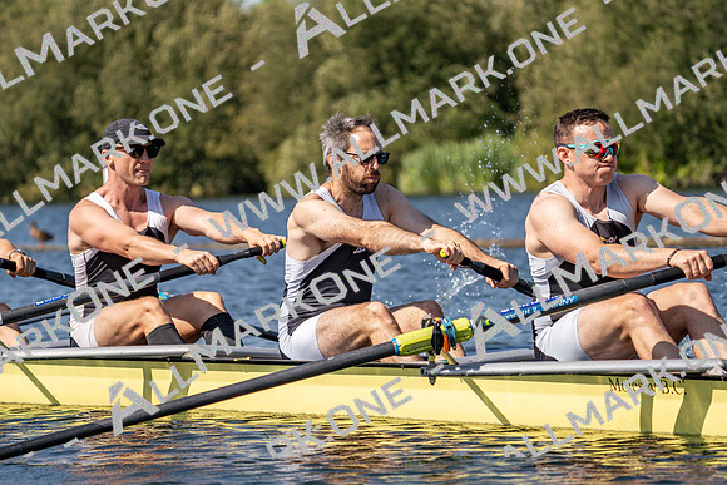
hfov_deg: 10.3
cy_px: 242
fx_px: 4040
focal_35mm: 200
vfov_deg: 6.9
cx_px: 364
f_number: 5.6
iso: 200
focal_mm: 200
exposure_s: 1/2000
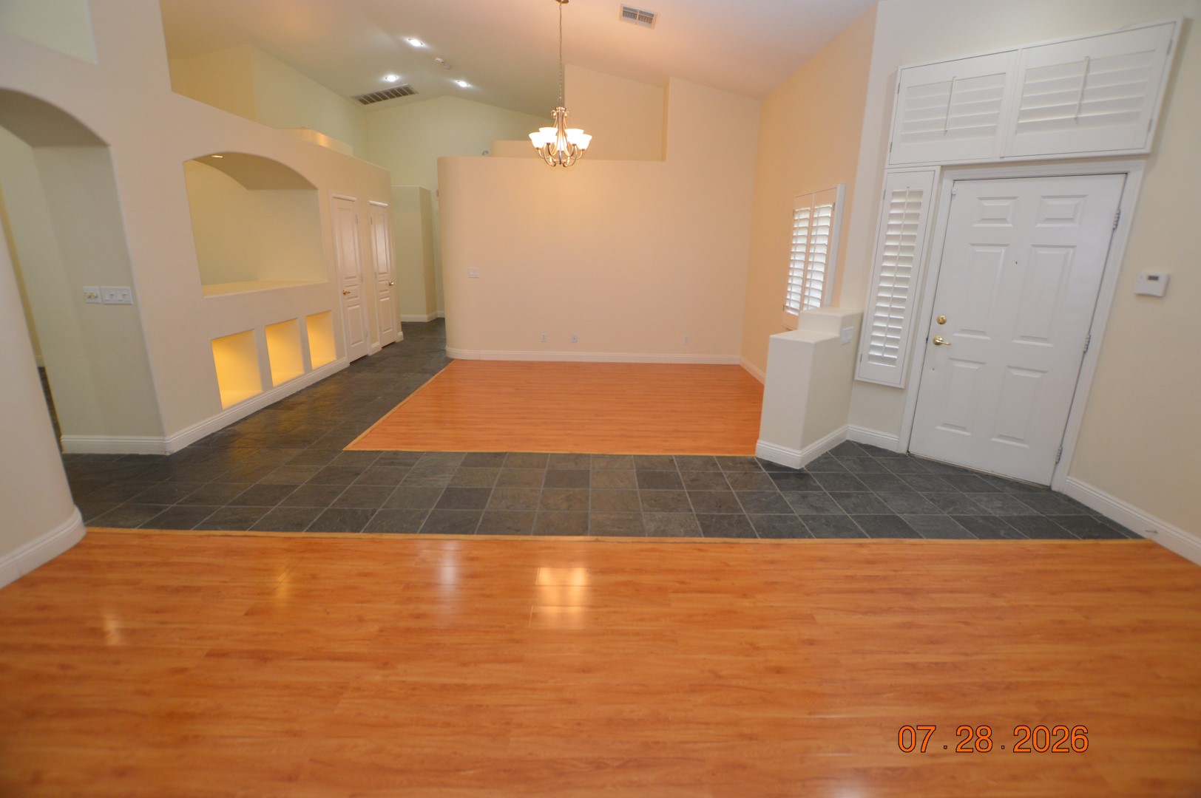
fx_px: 500
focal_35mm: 15
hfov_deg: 100.4
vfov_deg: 77.2
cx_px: 600
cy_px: 399
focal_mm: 10
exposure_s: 1/60
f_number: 3.5
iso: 450
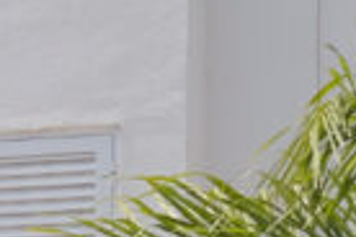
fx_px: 3075
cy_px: 792
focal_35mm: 311
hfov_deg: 6.1
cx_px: -722
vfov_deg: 4.2
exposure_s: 1/400
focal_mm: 28
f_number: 9
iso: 160
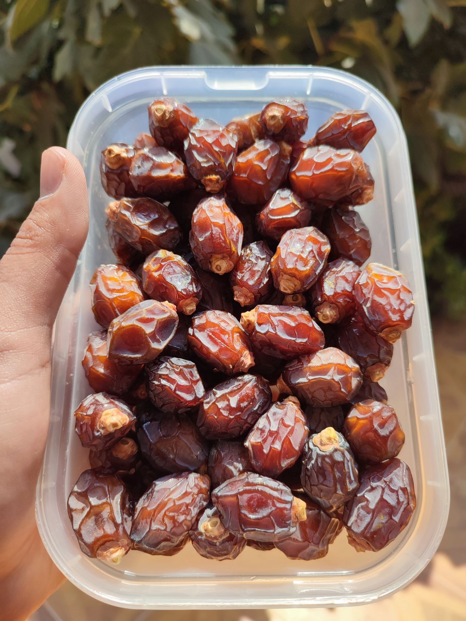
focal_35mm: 25
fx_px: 449
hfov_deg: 54.9
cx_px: 233
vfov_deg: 69.4
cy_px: 310
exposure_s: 1/632
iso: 50
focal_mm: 6.04
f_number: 1.9
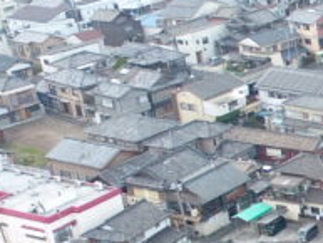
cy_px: 246
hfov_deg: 16.5
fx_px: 990
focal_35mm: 106
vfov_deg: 13.8
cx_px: 512
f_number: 2.8
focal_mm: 3.61
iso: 100
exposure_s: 1/246
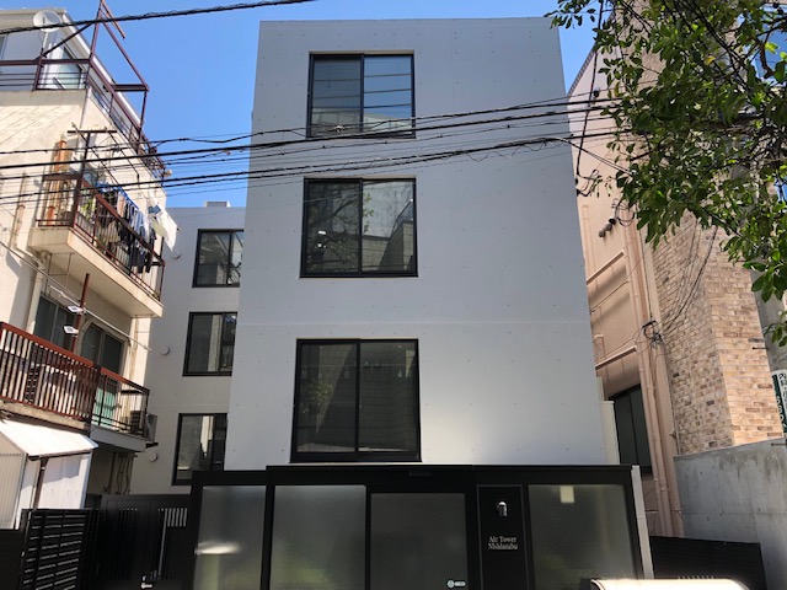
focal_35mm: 28
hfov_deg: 63.4
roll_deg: +1.7
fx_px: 637
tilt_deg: +19.7
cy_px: 295
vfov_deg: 49.7
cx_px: 394
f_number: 1.8
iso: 20
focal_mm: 3.99
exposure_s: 1/466
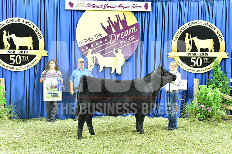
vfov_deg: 29.8
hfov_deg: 43.6
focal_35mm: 45
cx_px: 116
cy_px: 77
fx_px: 290
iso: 3200
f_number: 5
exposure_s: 1/160
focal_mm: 45
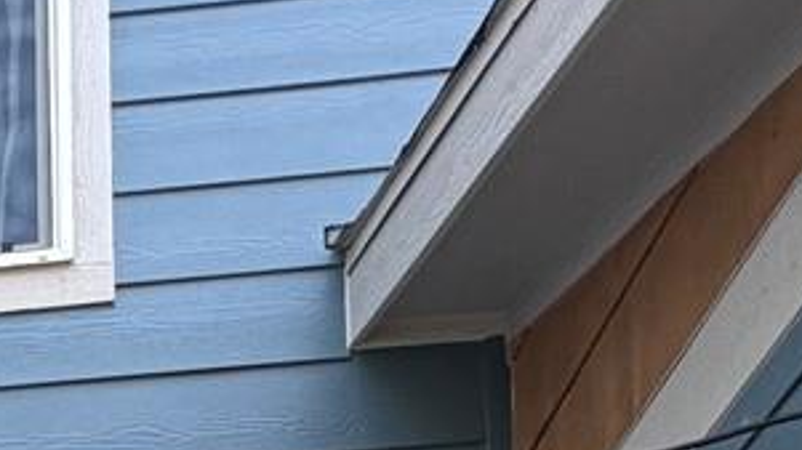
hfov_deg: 22.6
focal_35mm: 81
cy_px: 1390
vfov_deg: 10.3
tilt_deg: +3.5
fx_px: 1722
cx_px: -314
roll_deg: +1.4
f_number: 2.2
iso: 40
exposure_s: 1/178
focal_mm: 2.22
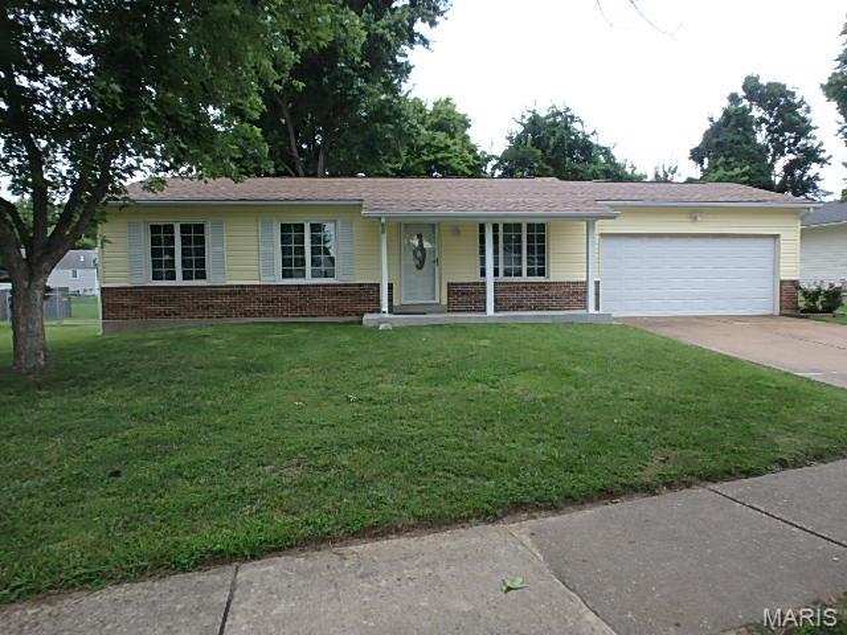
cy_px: 318
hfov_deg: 79.0
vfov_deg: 63.4
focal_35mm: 21
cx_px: 424
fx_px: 514
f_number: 3.5
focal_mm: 3.7
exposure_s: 1/60
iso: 125
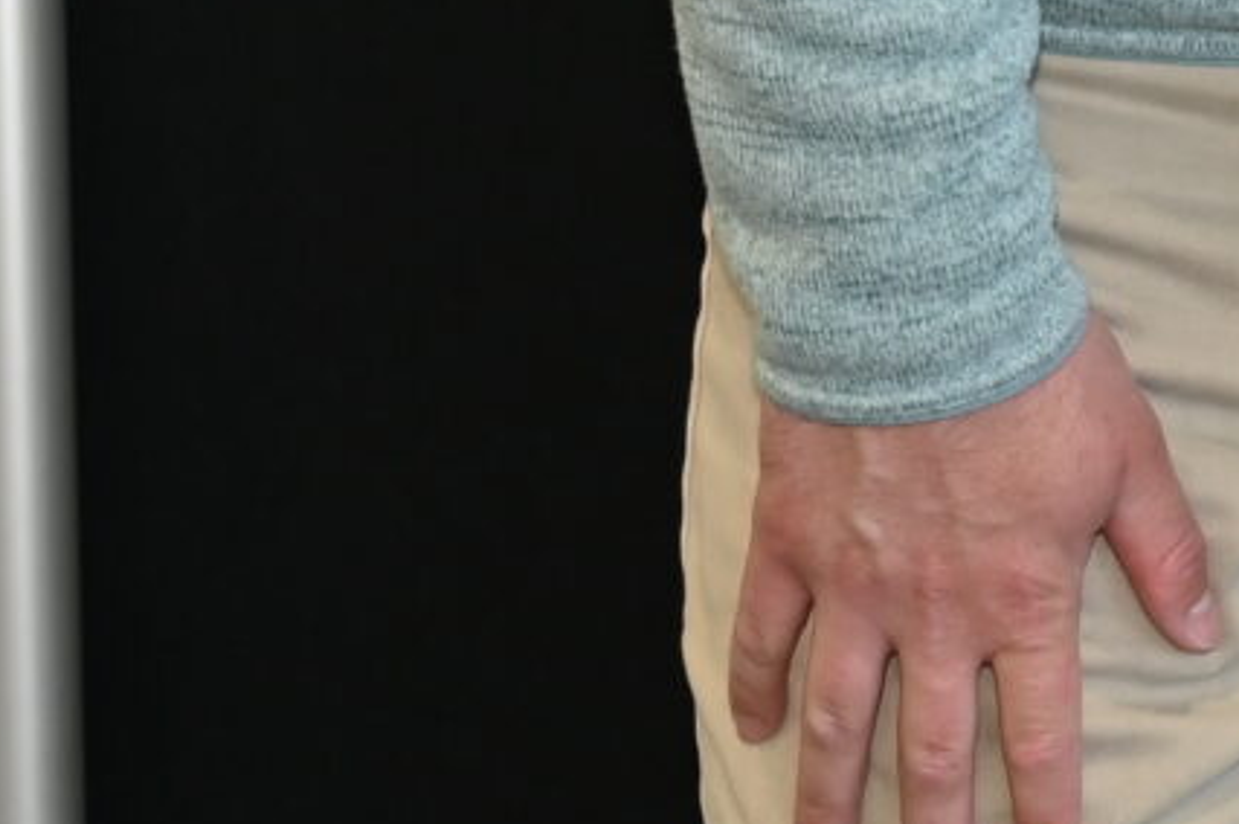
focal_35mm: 246
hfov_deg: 7.7
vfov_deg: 5.5
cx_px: 3221
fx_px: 8460
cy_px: -817
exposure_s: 1/60
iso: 500
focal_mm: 41
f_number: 4
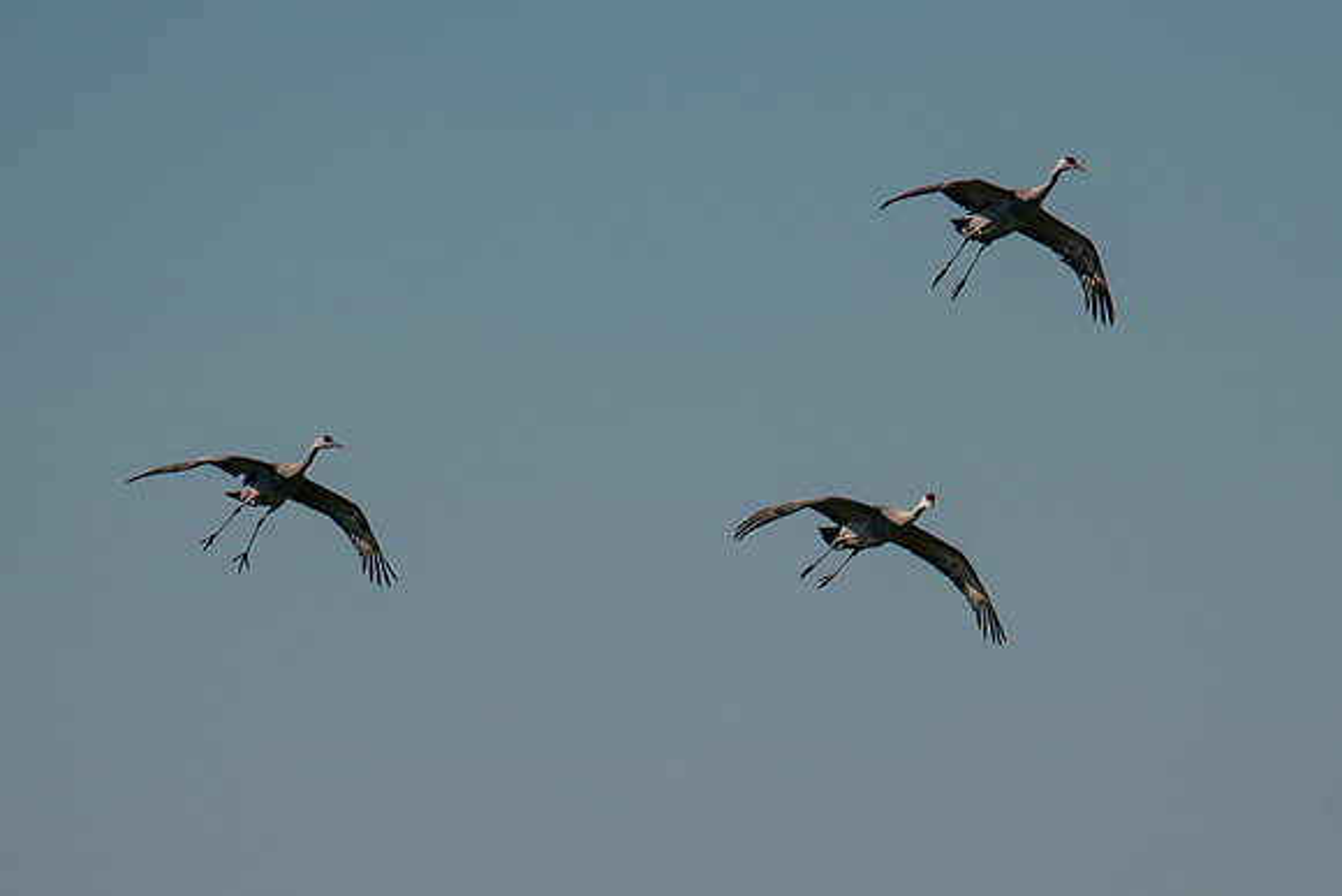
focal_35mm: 1111
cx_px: 869
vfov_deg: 1.2
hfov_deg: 1.9
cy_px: 633
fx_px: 41426
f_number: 6.3
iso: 125
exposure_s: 1/1600
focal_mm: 460
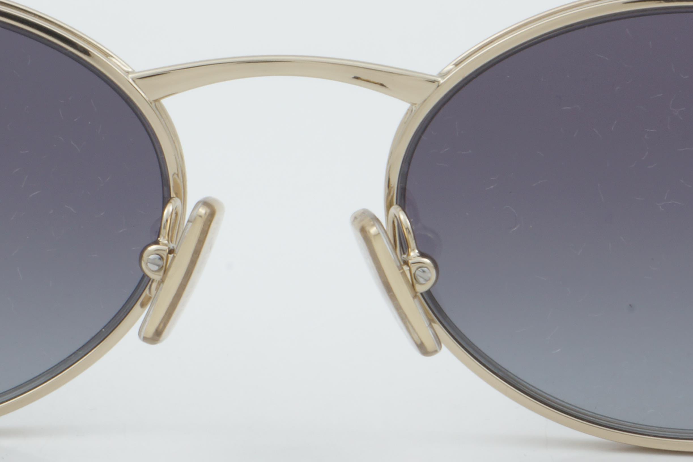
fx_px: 3541
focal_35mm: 184
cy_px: 221
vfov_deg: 7.5
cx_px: 283
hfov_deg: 11.2
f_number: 32
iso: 100
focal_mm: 50
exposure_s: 1/3
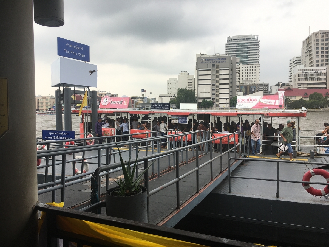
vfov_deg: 48.2
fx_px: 276
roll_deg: -0.3
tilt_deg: -3.4
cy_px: 124
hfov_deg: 61.7
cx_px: 164
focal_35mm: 29
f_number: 2.2
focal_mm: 4.15
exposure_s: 1/793
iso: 25
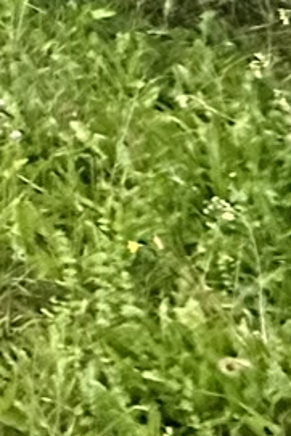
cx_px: -743
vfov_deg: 13.7
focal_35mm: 110
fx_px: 1332
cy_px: -595
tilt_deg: +0.8
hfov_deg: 8.7
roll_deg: -2.3
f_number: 2.2
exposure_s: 1/60
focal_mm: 2.22
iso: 500
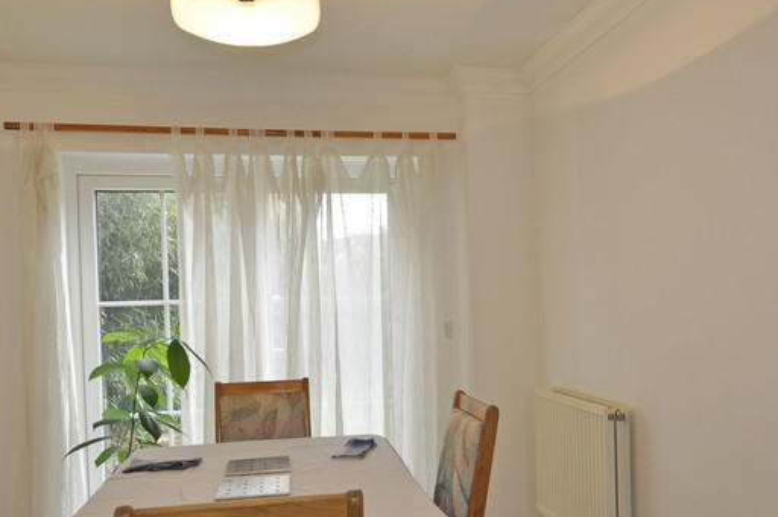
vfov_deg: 43.1
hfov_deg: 62.0
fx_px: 648
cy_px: 330
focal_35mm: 30
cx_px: 401
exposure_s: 1/160
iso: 400
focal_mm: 10
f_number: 3.5
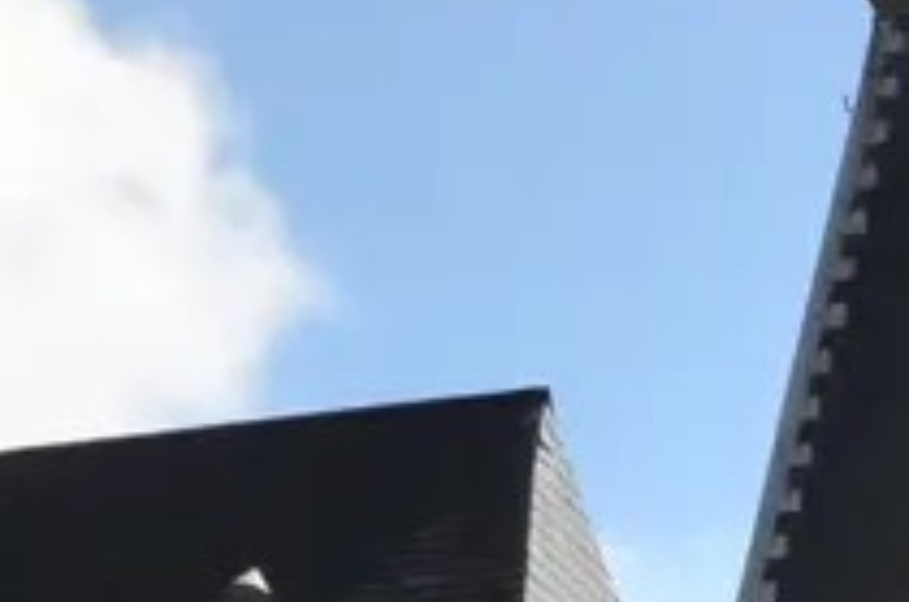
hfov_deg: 6.5
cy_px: 1451
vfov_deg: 4.3
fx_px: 7835
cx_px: -593
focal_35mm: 311
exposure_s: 1/250
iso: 400
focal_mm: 34
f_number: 16
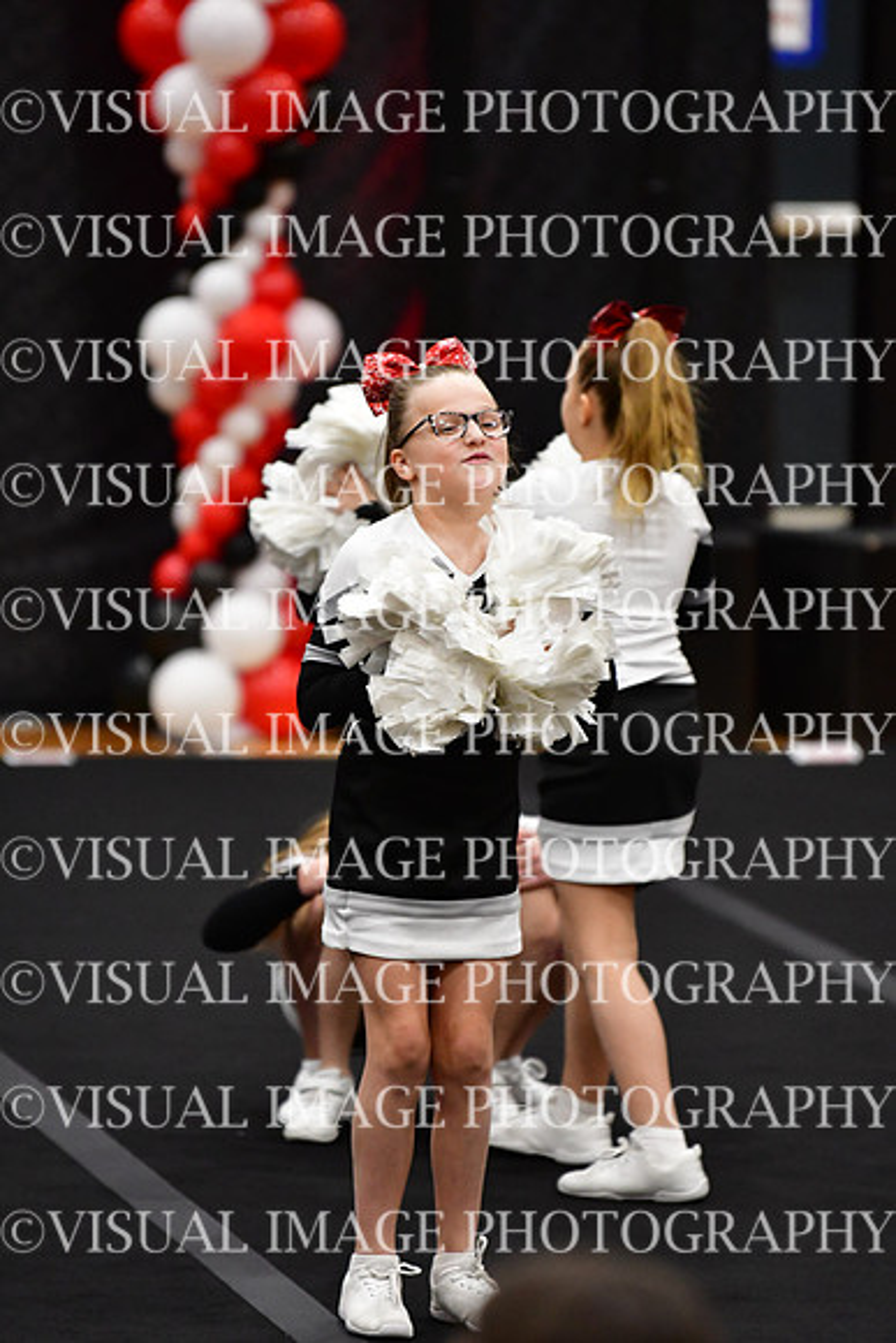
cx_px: 448
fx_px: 11192
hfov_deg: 4.6
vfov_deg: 6.9
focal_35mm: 300
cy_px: 672
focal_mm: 200
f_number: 2.8
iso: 4000
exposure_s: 1/800
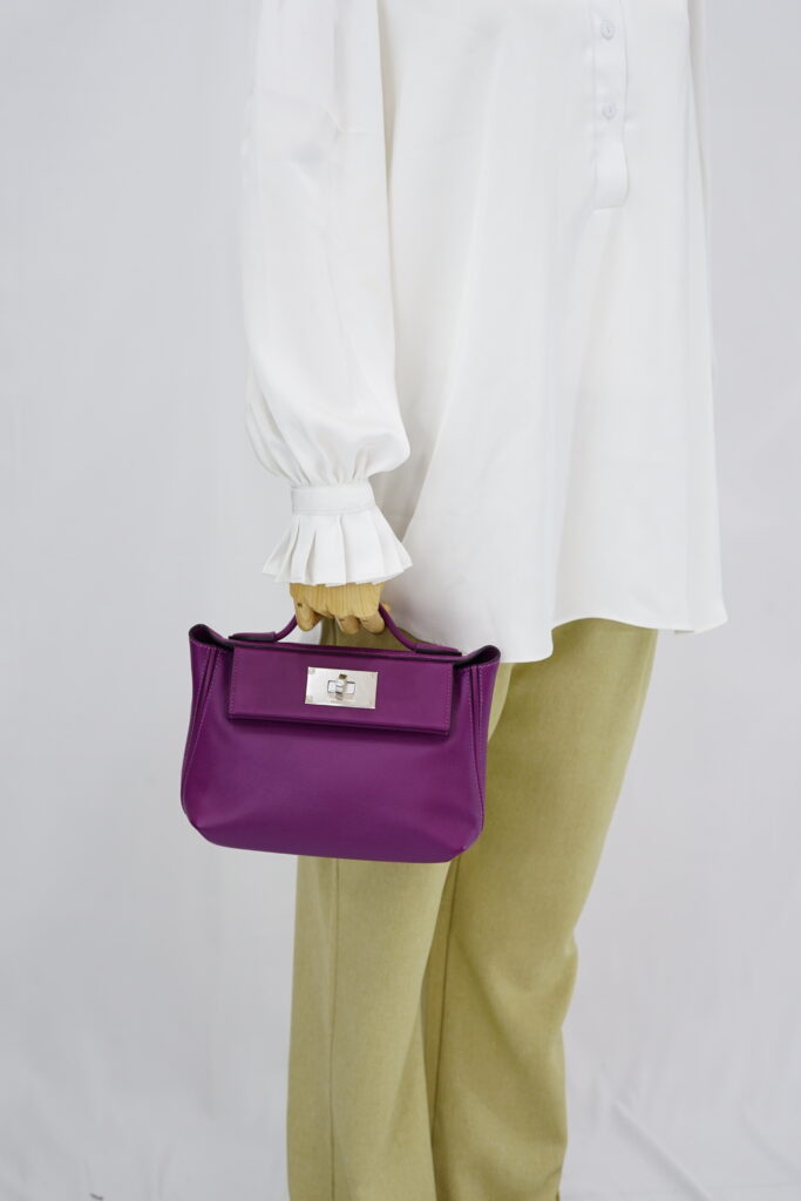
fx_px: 1668
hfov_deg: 27.0
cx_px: 400
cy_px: 600
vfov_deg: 39.6
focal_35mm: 50
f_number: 6.3
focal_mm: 50
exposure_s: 1/13
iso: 640
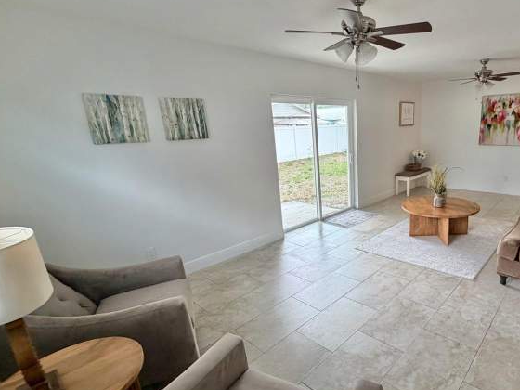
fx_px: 300
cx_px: 348
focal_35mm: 20
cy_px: 206
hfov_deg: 79.0
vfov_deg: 65.9
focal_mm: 2.22
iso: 320
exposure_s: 1/120
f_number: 2.2
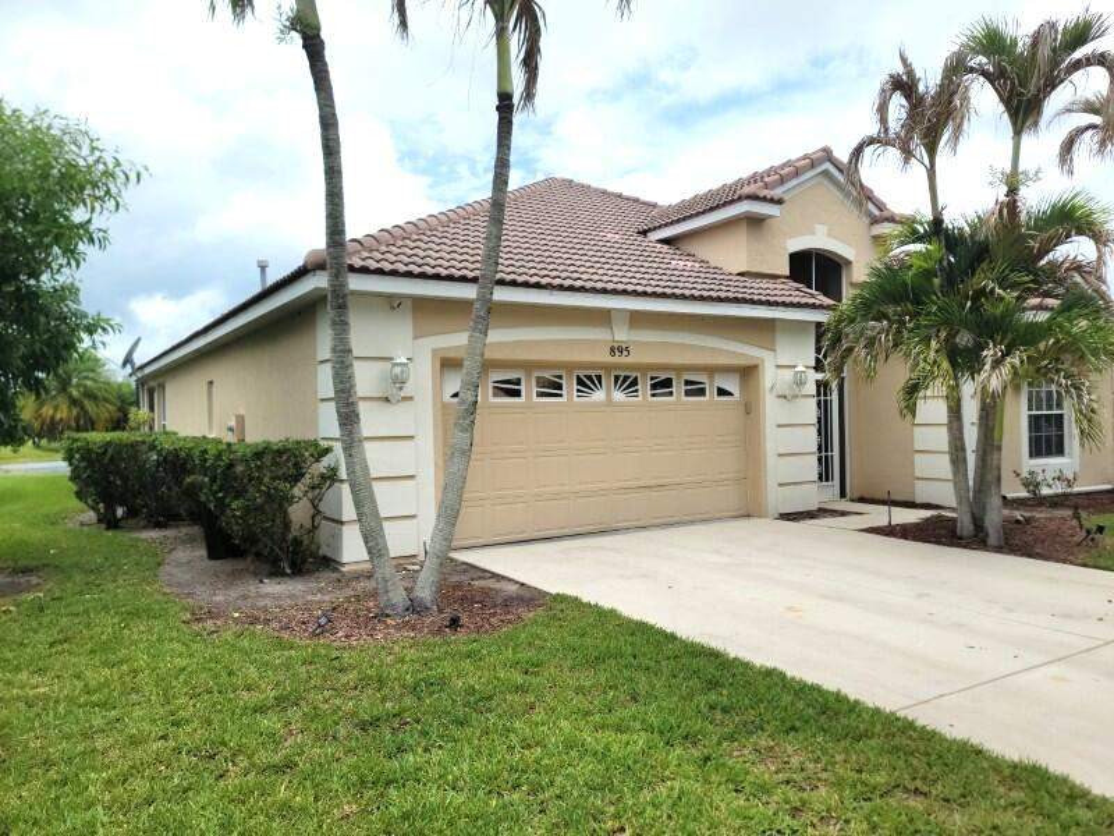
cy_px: 418
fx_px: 805
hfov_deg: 69.4
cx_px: 557
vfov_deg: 54.9
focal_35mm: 25
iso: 20
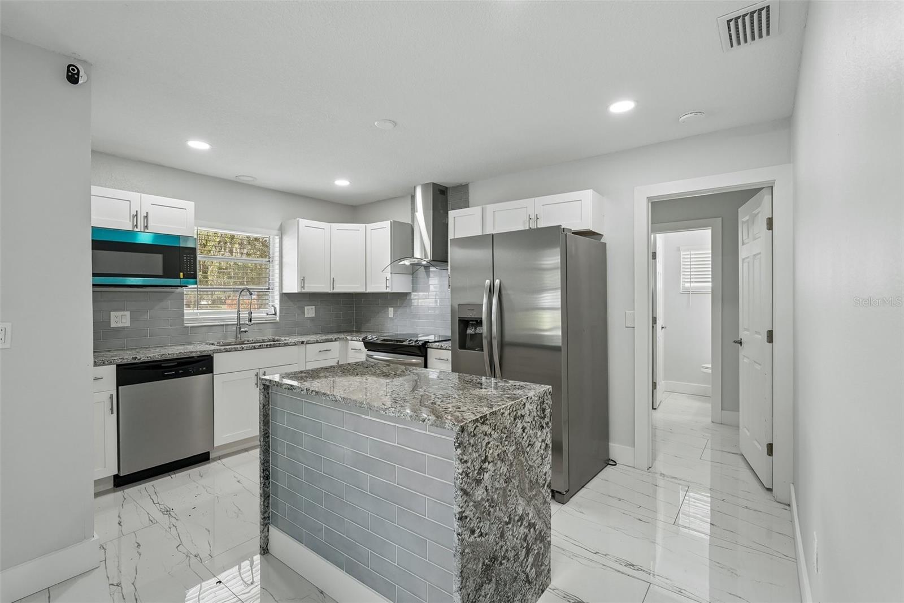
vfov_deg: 73.7
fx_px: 402
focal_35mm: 16
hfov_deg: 96.7
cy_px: 302
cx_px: 452
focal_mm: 16
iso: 400
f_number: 6.3
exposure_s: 1/40
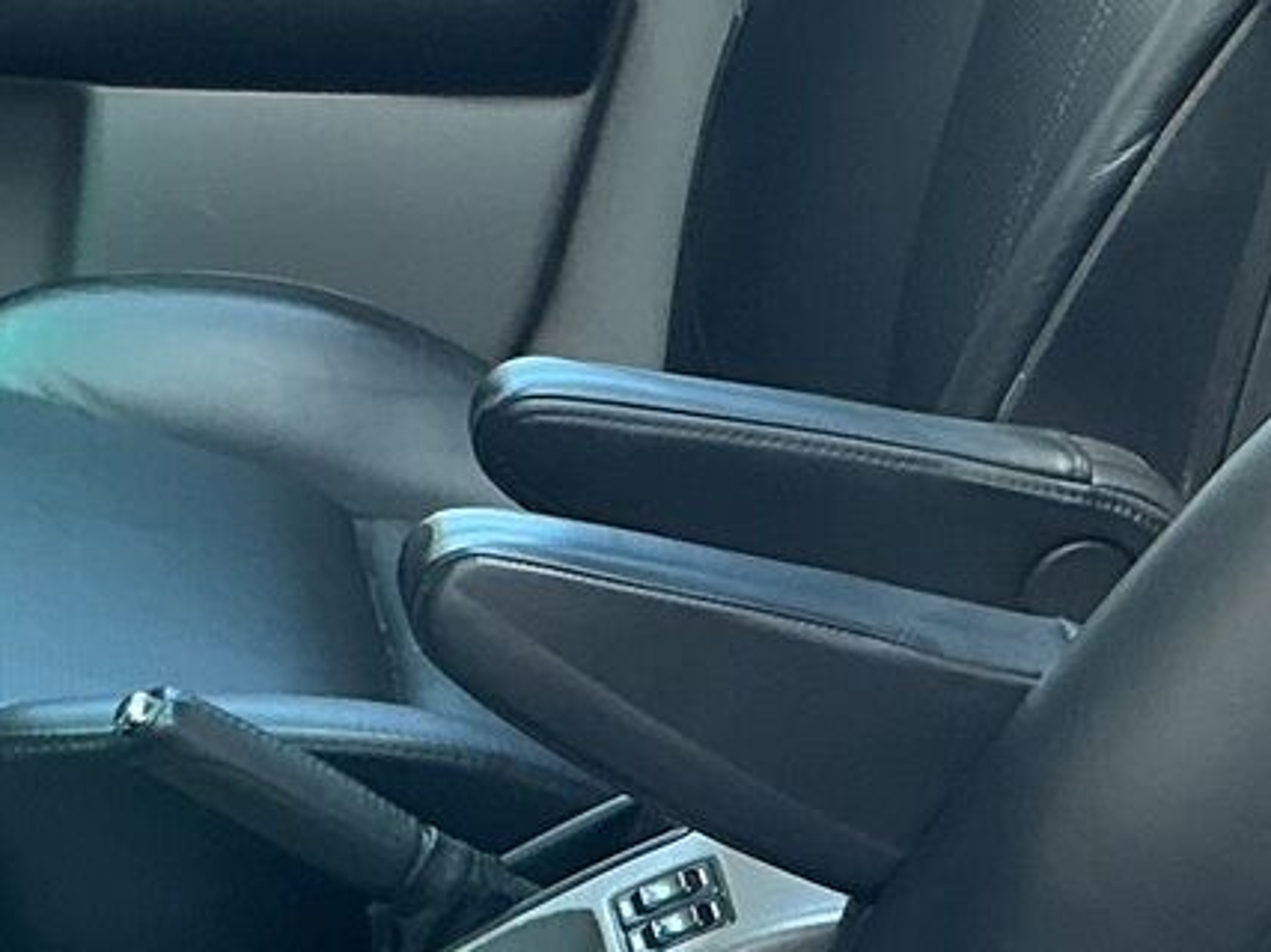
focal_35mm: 116
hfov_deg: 16.9
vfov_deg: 12.6
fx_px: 4258
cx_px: 817
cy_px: 976
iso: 64
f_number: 1.8
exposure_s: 1/120
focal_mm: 3
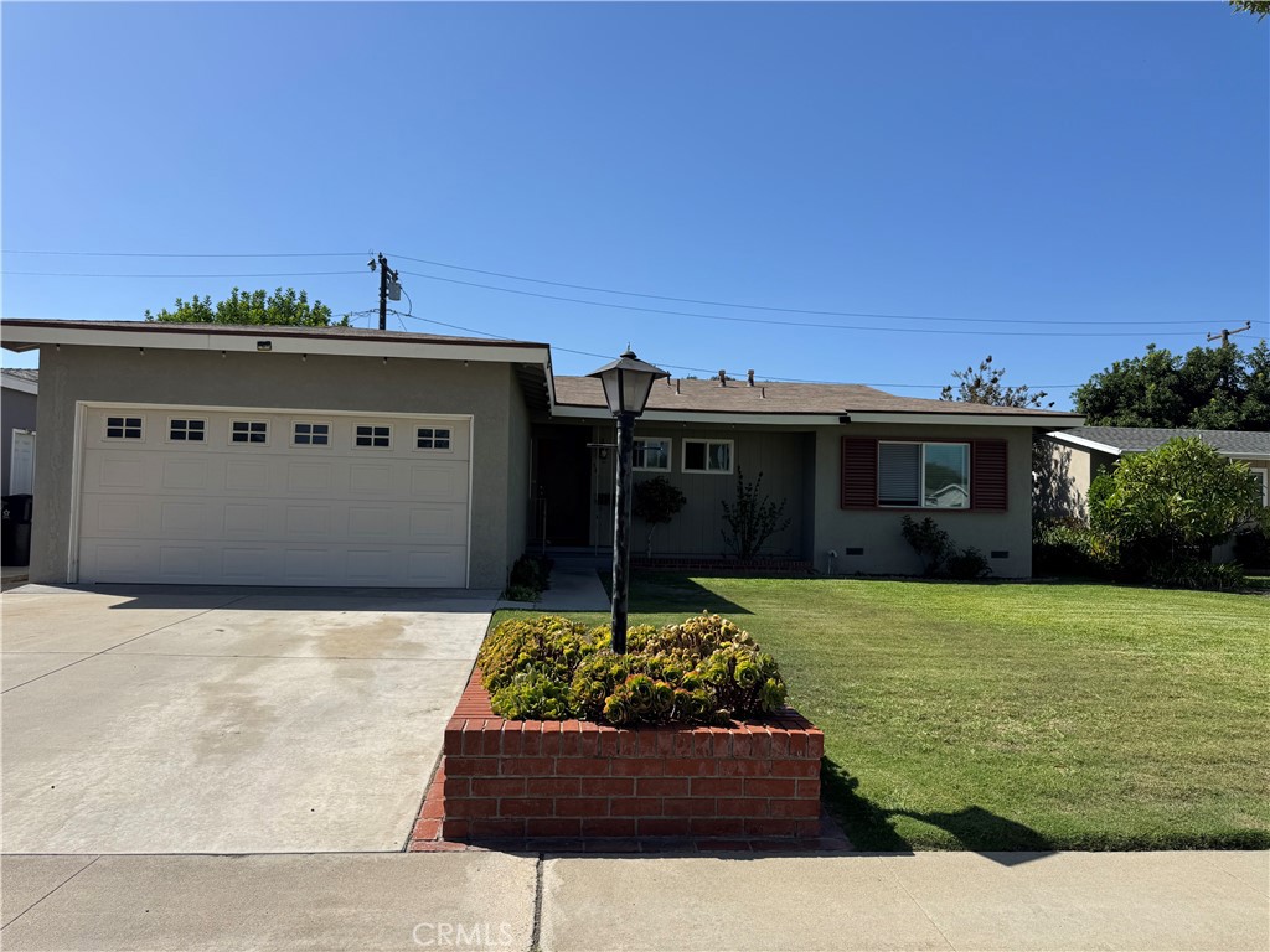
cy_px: 476
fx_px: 881
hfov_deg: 71.6
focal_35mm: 24
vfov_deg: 56.8
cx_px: 635
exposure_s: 1/5814
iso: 80
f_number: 1.78
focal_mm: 6.76
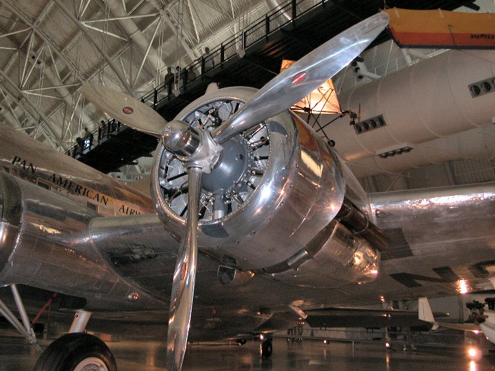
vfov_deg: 36.8
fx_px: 558
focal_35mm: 39
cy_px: 172
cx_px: 245
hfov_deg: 47.9
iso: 200
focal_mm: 8.9
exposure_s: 1/60
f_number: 2.8
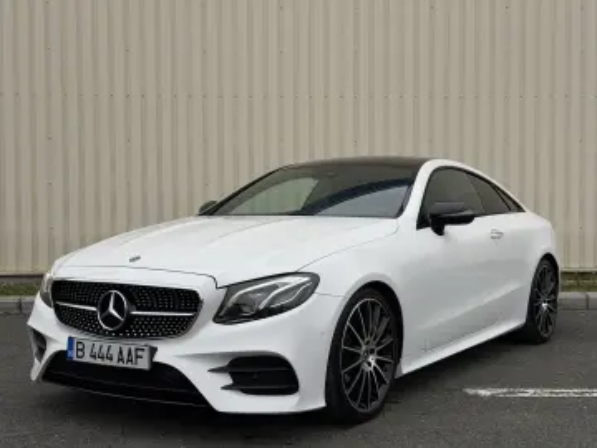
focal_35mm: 48
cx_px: 298
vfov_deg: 30.3
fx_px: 828
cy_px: 224
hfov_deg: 39.7
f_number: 1.78
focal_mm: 6.76
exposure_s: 1/3096
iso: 64
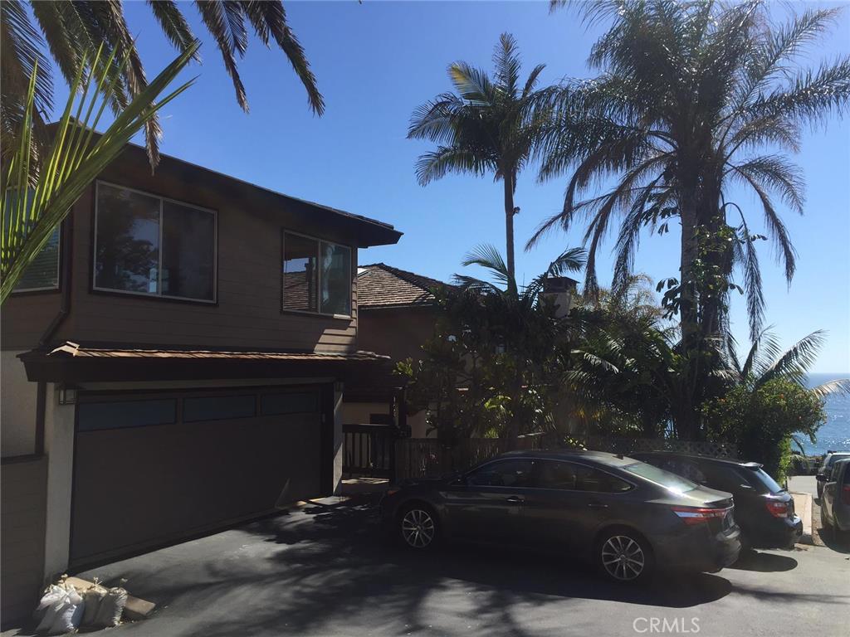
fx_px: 712
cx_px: 425
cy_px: 318
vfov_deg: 48.2
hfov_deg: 61.7
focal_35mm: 29
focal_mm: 4.15
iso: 32
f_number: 2.2
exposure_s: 1/2083
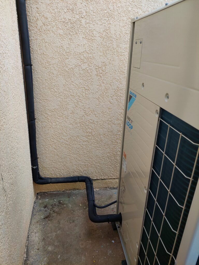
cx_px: 100
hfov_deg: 56.8
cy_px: 132
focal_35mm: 24
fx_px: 184
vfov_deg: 71.6
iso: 40
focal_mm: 5.23
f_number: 1.8
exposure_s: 1/211
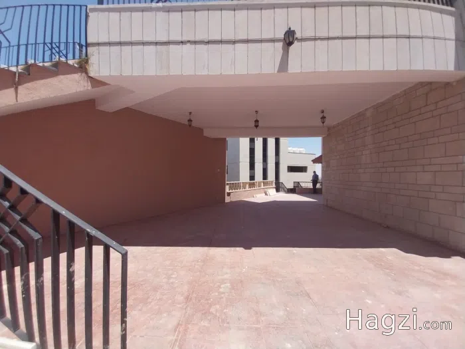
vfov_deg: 89.9
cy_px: 174
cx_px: 232
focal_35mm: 13
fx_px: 175
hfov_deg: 106.2
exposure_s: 1/1339
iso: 65
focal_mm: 1.3
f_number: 2.2
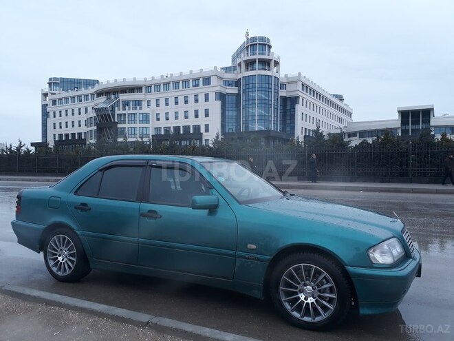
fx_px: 354
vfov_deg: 51.4
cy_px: 170
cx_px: 227
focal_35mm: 27
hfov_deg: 65.3
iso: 40
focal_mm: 3.6
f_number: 1.9
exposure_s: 1/100
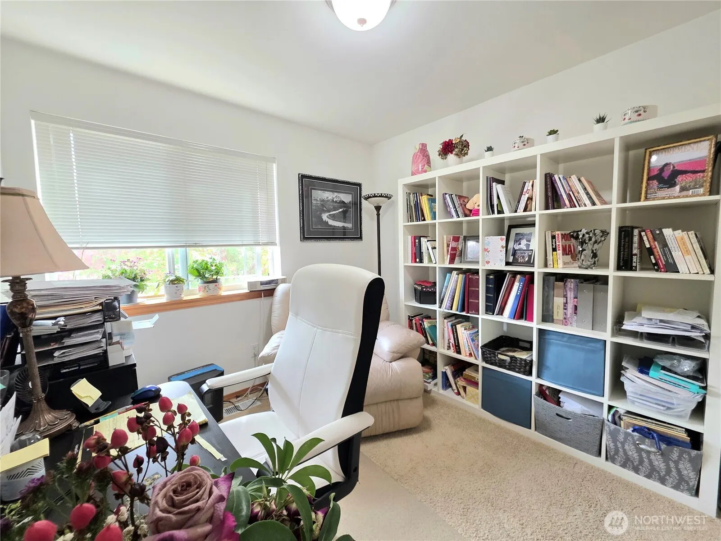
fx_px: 271
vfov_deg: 89.9
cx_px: 360
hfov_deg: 106.2
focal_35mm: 13
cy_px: 270
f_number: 1.9
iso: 200
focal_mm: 2.2
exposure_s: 1/60.2
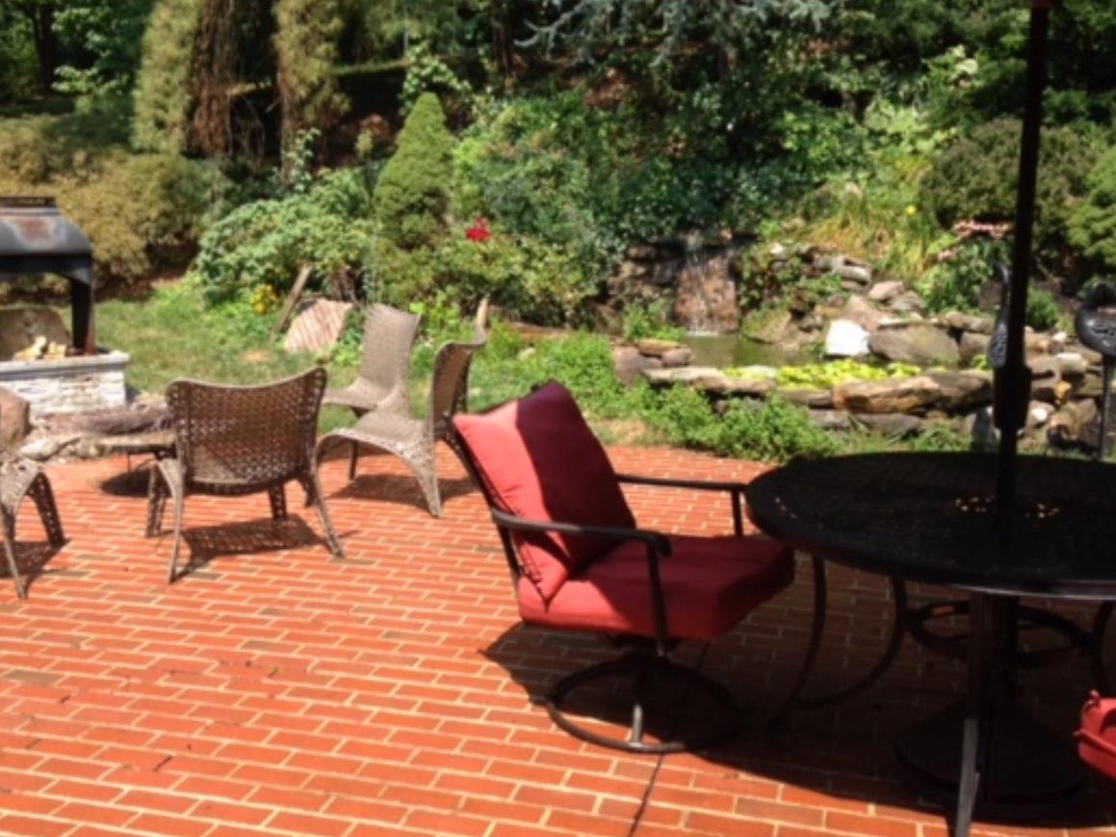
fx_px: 1322
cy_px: 437
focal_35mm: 41
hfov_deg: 45.5
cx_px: 431
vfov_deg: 35.1
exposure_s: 1/583
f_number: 2.4
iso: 50
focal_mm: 4.12
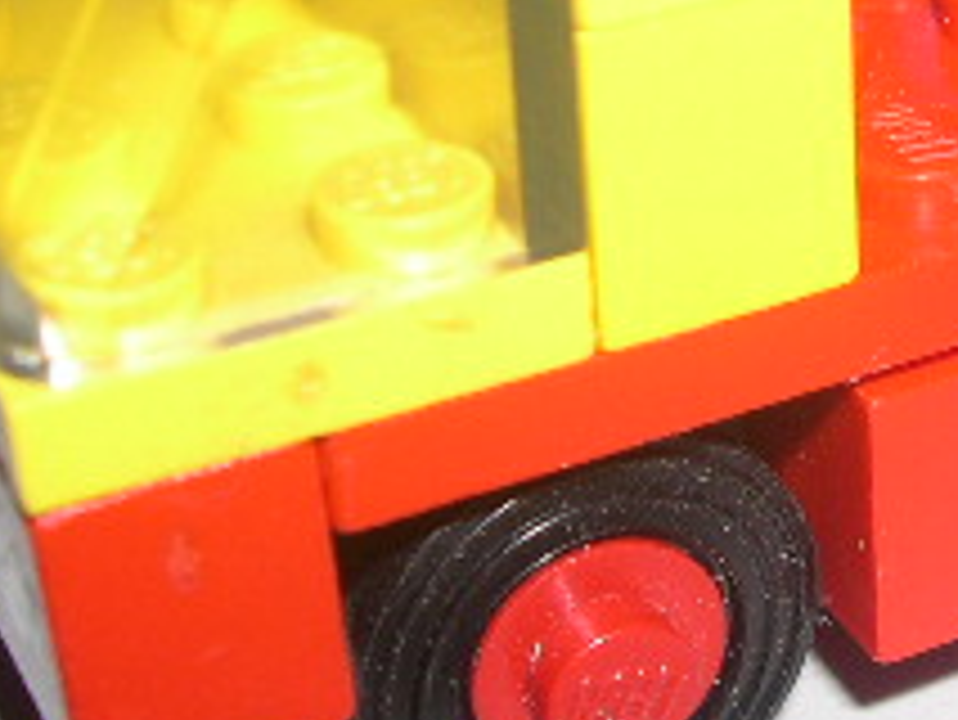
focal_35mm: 114
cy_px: 32
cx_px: 949
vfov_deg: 12.9
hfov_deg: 16.9
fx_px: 3157
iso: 100
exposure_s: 1/60
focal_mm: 8
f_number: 7.6
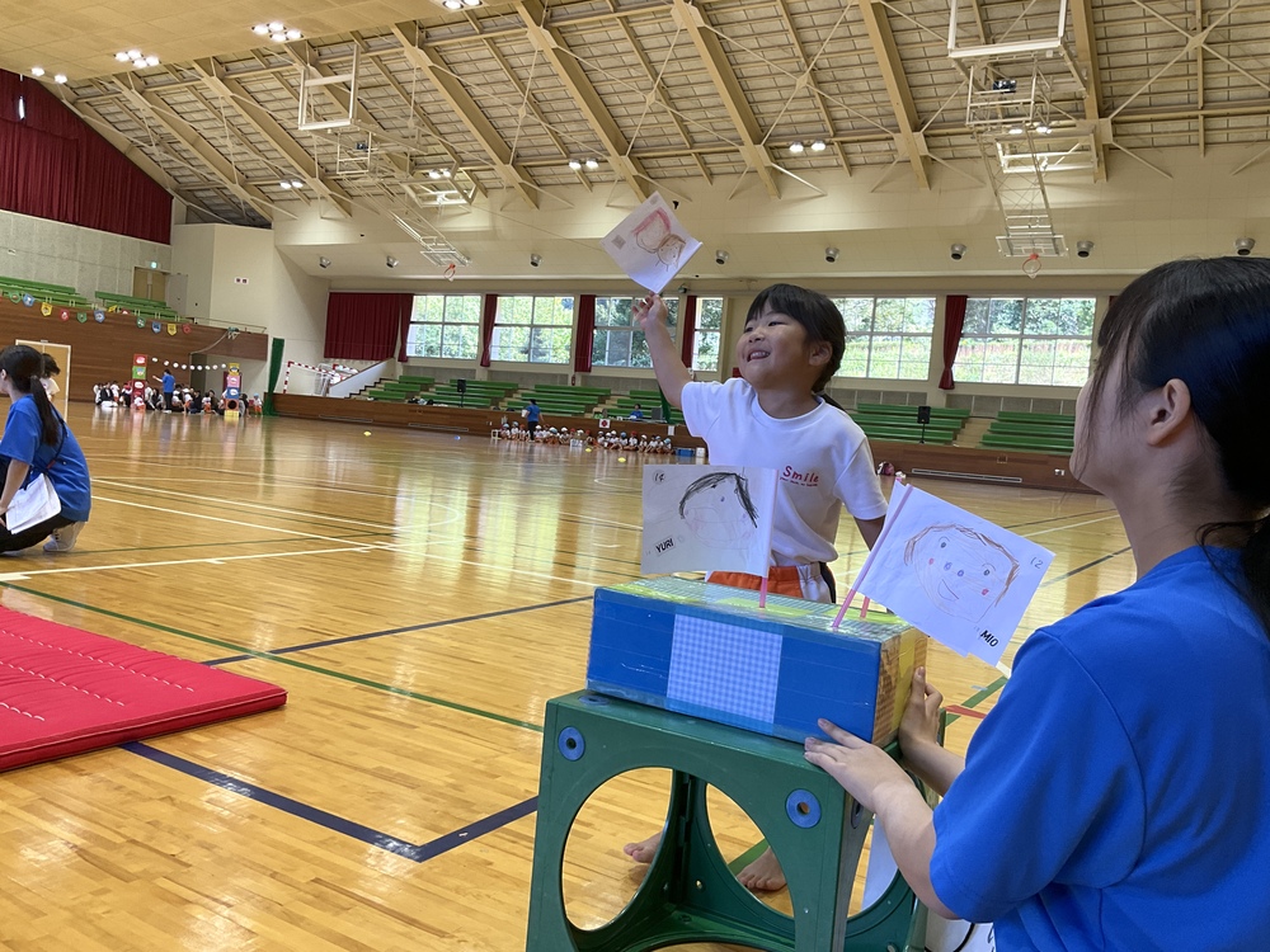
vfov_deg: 48.2
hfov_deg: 61.7
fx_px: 1064
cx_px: 635
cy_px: 476
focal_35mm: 29
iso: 64
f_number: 1.8
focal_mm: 3
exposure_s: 1/122
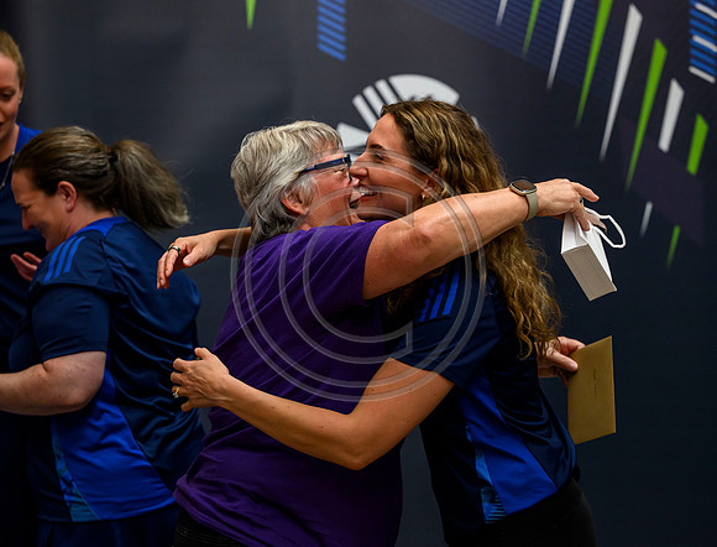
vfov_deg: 16.7
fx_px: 1867
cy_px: 274
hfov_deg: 21.7
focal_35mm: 90
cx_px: 410
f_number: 3.5
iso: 4000
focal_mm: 82
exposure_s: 1/400
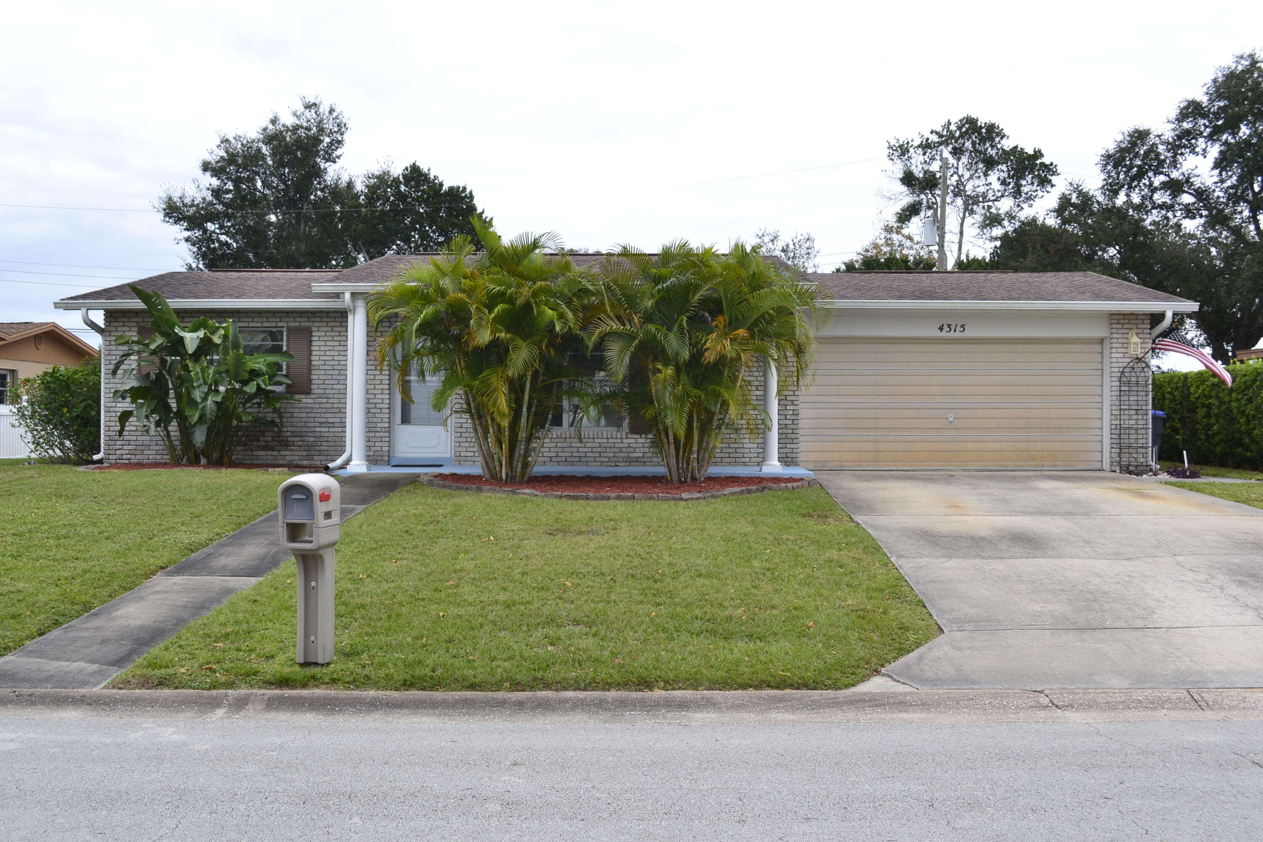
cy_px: 421
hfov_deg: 53.1
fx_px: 1263
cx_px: 632
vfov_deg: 36.9
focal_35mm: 36
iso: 400
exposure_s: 1/100
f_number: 9
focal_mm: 24
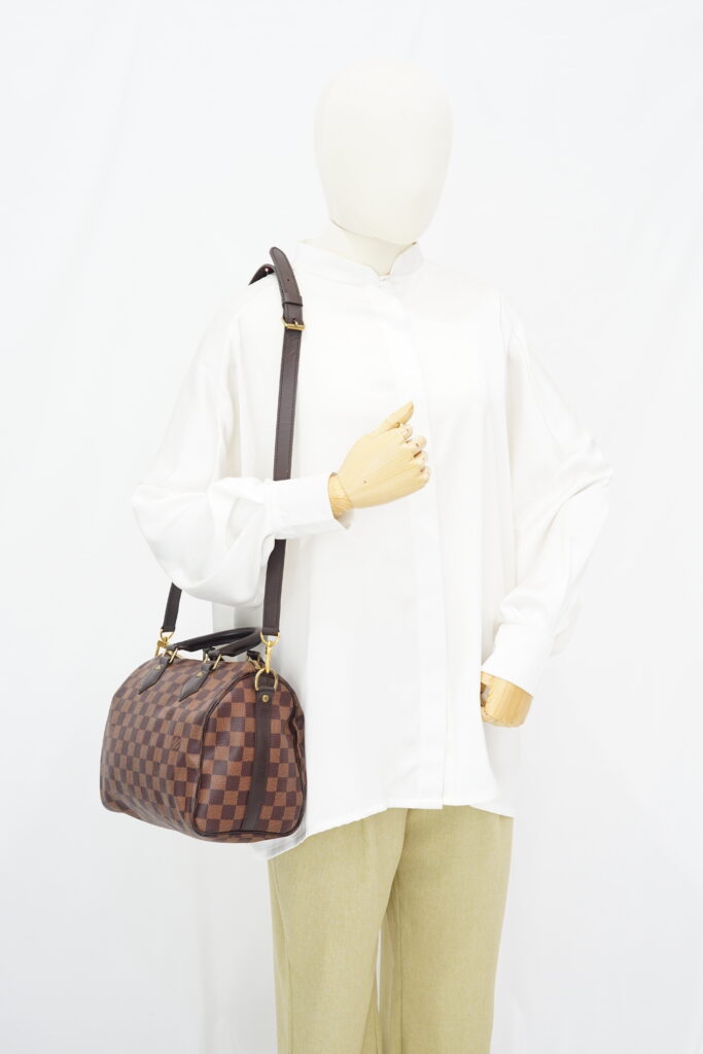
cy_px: 527
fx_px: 1464
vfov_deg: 39.6
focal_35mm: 50
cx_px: 352
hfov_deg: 27.0
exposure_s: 1/6
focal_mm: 50
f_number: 6.3
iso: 640
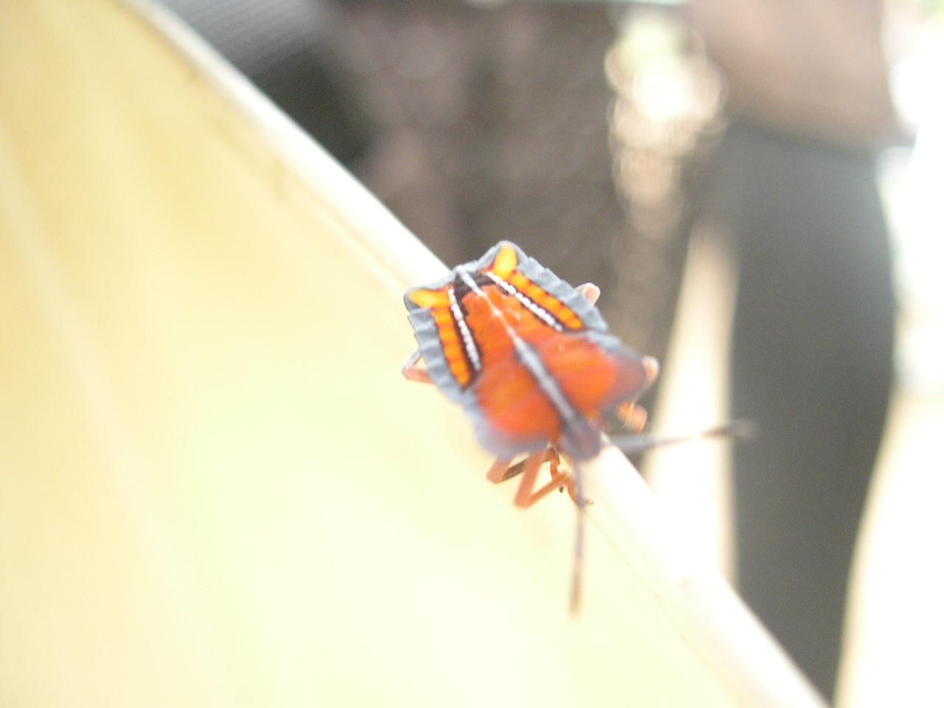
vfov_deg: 37.7
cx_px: 472
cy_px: 354
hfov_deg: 49.0
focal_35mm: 38
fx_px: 1036
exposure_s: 1/125
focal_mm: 8
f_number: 2.8
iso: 400
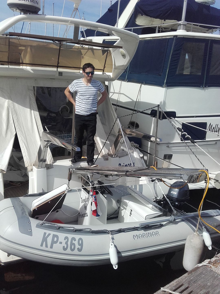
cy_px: 147
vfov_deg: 58.4
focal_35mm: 31
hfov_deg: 45.4
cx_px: 110
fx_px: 263
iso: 50
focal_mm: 3.31
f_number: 2.2
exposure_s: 1/1927
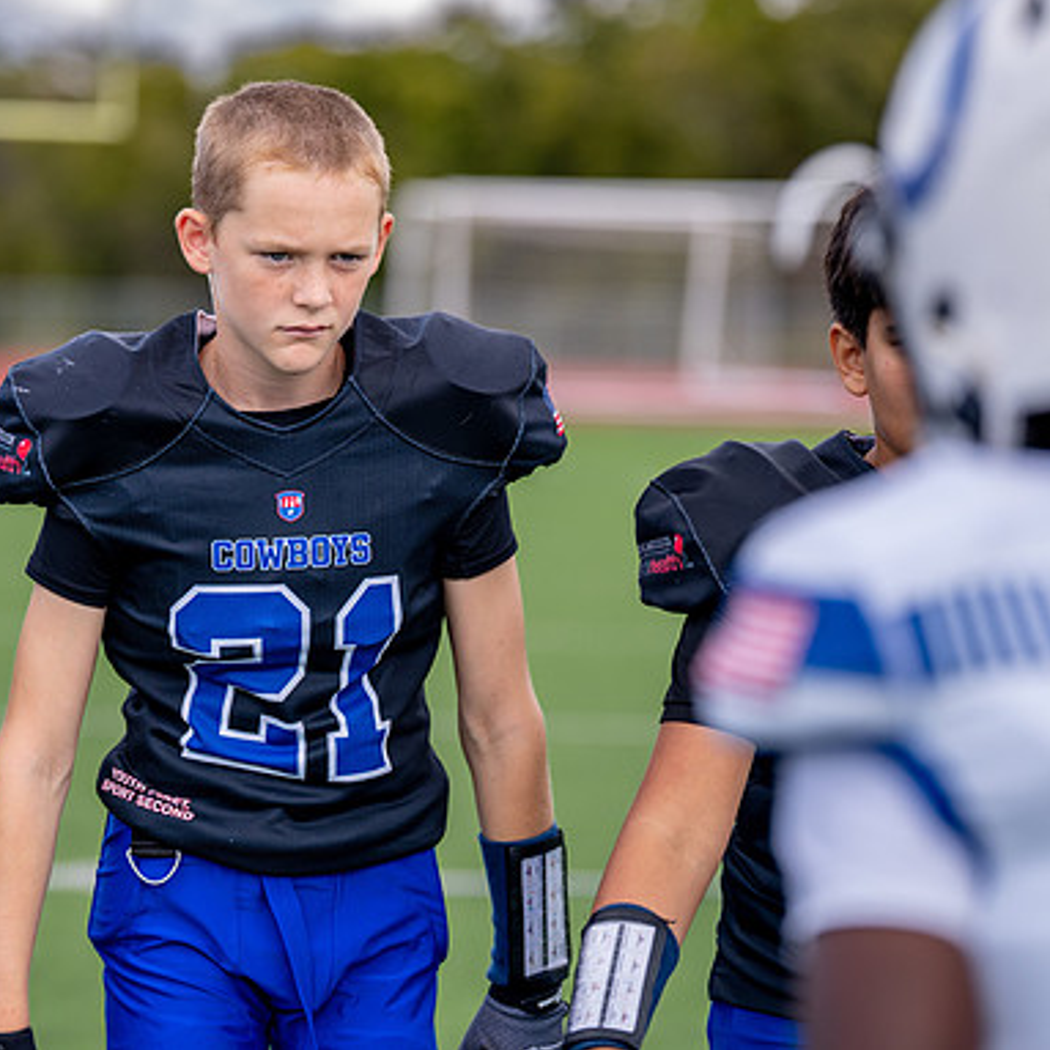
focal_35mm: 162
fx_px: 5559
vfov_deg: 10.8
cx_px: 301
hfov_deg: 10.8
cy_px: 518
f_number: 2.8
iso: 250
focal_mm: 117
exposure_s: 1/2000
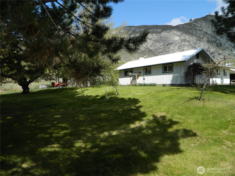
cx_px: 118
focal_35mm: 25
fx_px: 170
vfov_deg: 54.9
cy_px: 88
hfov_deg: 69.4
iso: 80
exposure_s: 1/1000
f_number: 3.1
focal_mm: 4.5
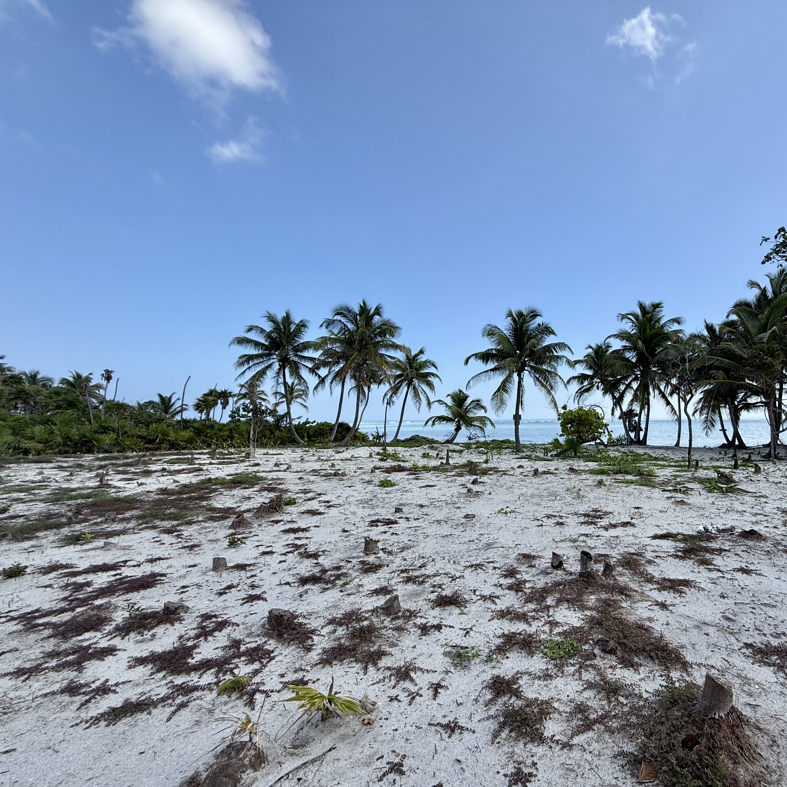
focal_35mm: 17
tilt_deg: +4.4
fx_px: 437
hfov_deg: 80.7
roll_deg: -0.1
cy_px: 403
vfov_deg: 84.0
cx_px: 534
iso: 50
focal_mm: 2.22
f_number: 2.2
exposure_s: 1/1656
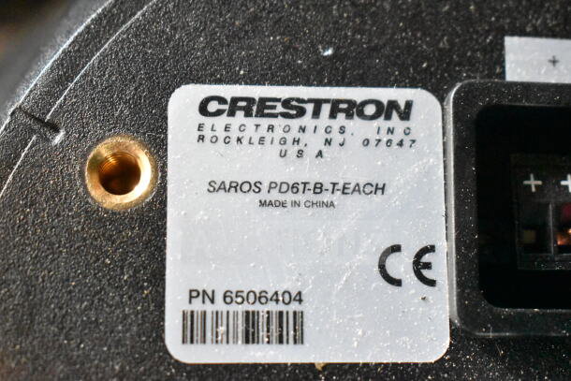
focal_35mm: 69
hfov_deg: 29.2
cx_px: 286
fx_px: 1095
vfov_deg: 19.7
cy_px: 190
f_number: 5.3
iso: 16000
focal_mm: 46
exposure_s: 1/80
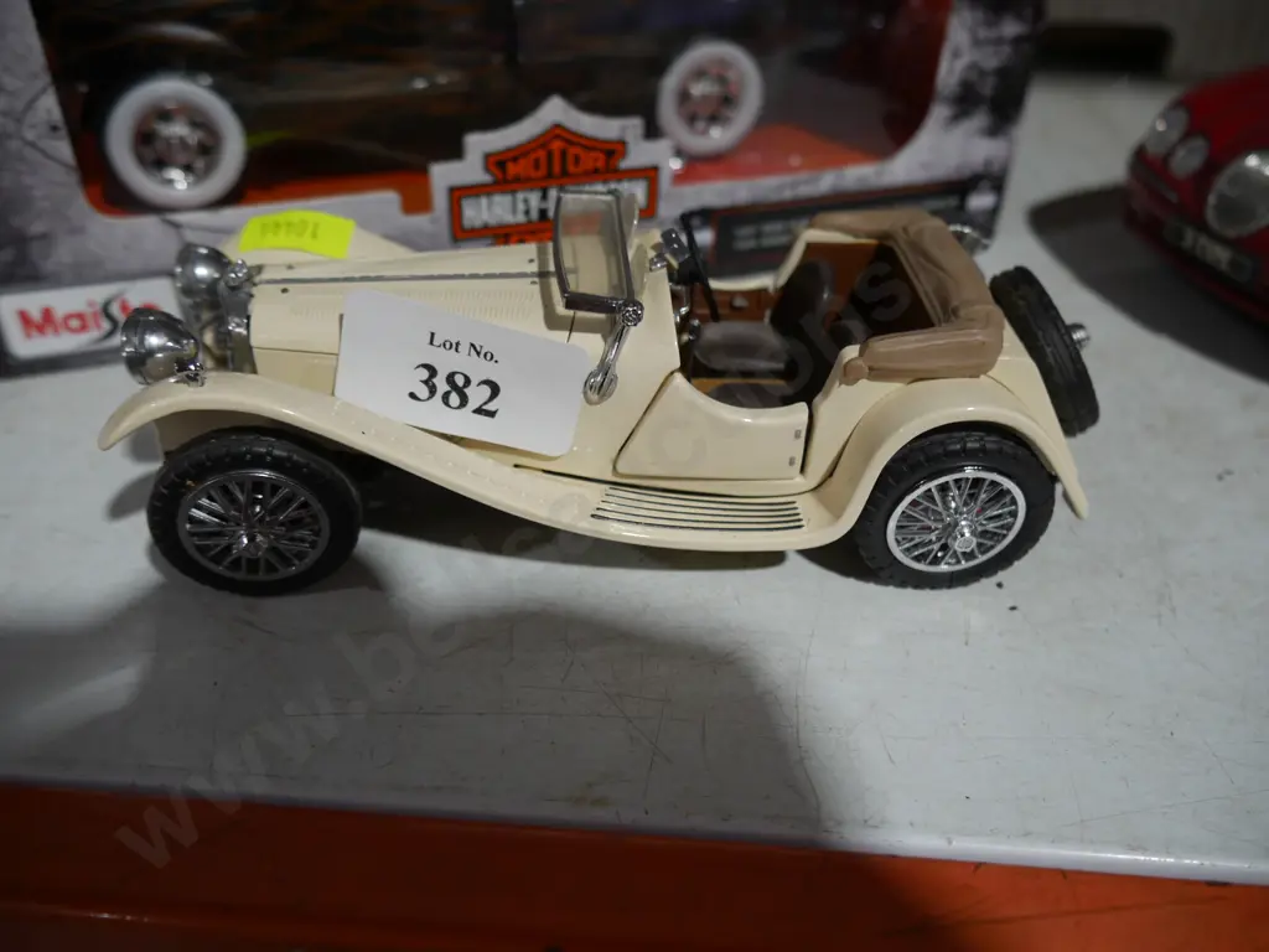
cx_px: 634
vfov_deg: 49.7
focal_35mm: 28
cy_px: 476
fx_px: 1026
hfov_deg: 63.4
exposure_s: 1/60
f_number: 3.5
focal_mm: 14
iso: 200
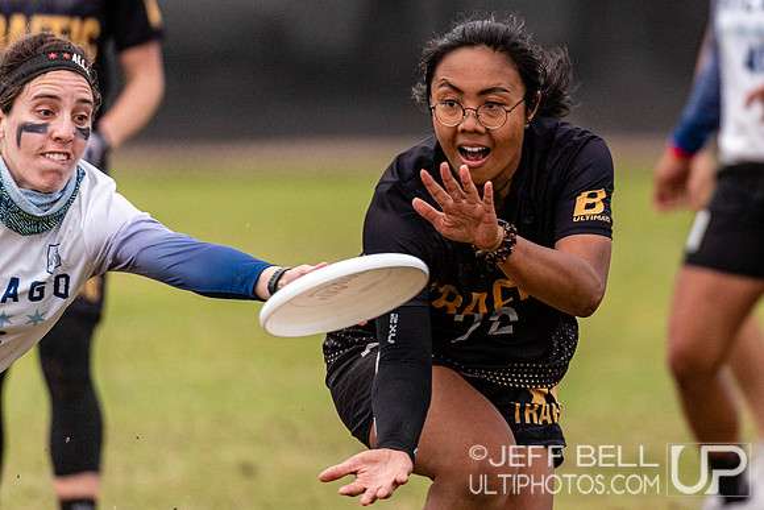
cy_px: 191
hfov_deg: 2.1
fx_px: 20362
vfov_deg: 1.4
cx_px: 611
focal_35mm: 959
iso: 1000
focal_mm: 400
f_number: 4
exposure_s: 1/1000
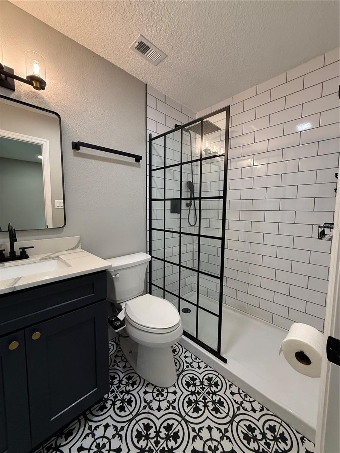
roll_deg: -1.5
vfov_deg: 102.1
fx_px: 183
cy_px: 226
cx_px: 170
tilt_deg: -6.0
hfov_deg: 85.7
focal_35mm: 14
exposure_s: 1/120
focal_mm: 2.22
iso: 250
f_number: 2.2
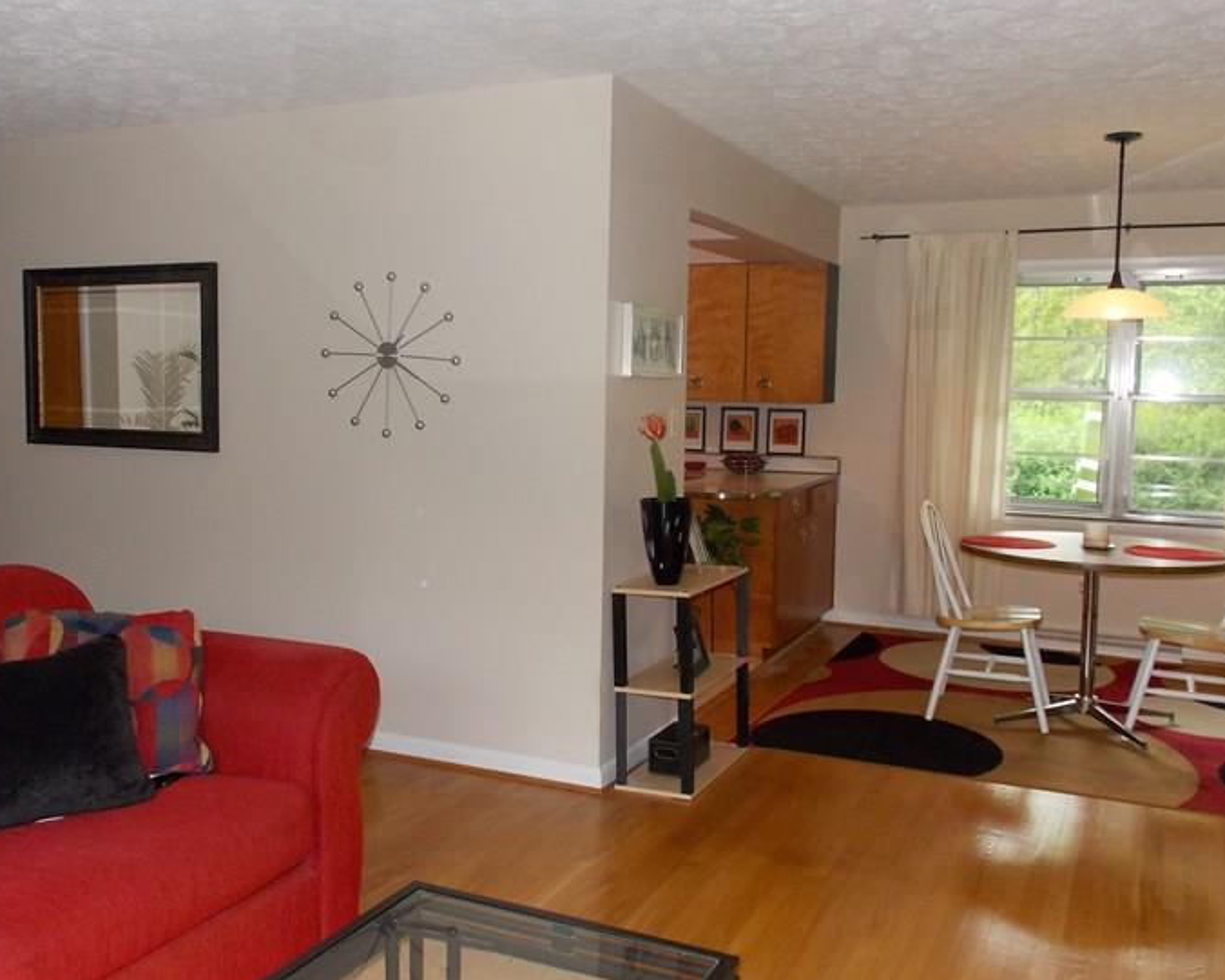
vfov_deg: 43.4
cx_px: 527
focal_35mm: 34
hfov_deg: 52.7
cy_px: 475
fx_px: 1233
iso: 200
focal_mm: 4
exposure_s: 1/30
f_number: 3.1
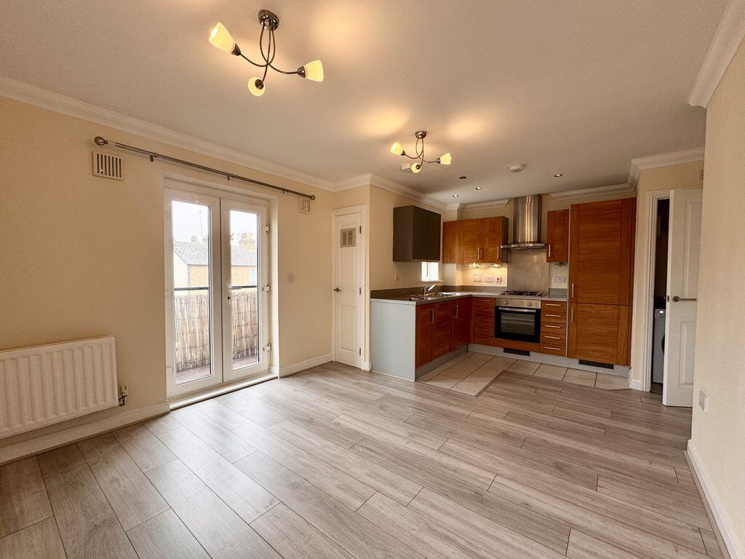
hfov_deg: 102.1
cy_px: 280
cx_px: 372
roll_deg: +0.0
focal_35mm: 14
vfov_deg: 85.7
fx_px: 301
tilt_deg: -1.3
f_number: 2.2
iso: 64
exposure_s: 1/100
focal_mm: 2.22
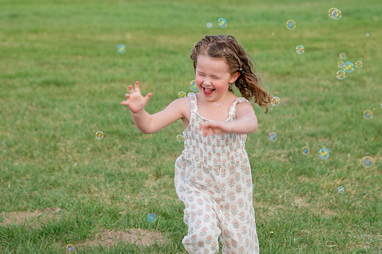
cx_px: 197
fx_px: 1824
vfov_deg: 8.0
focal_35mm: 172
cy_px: 97
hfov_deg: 12.0
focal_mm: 120
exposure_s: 1/250
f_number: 5
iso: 200
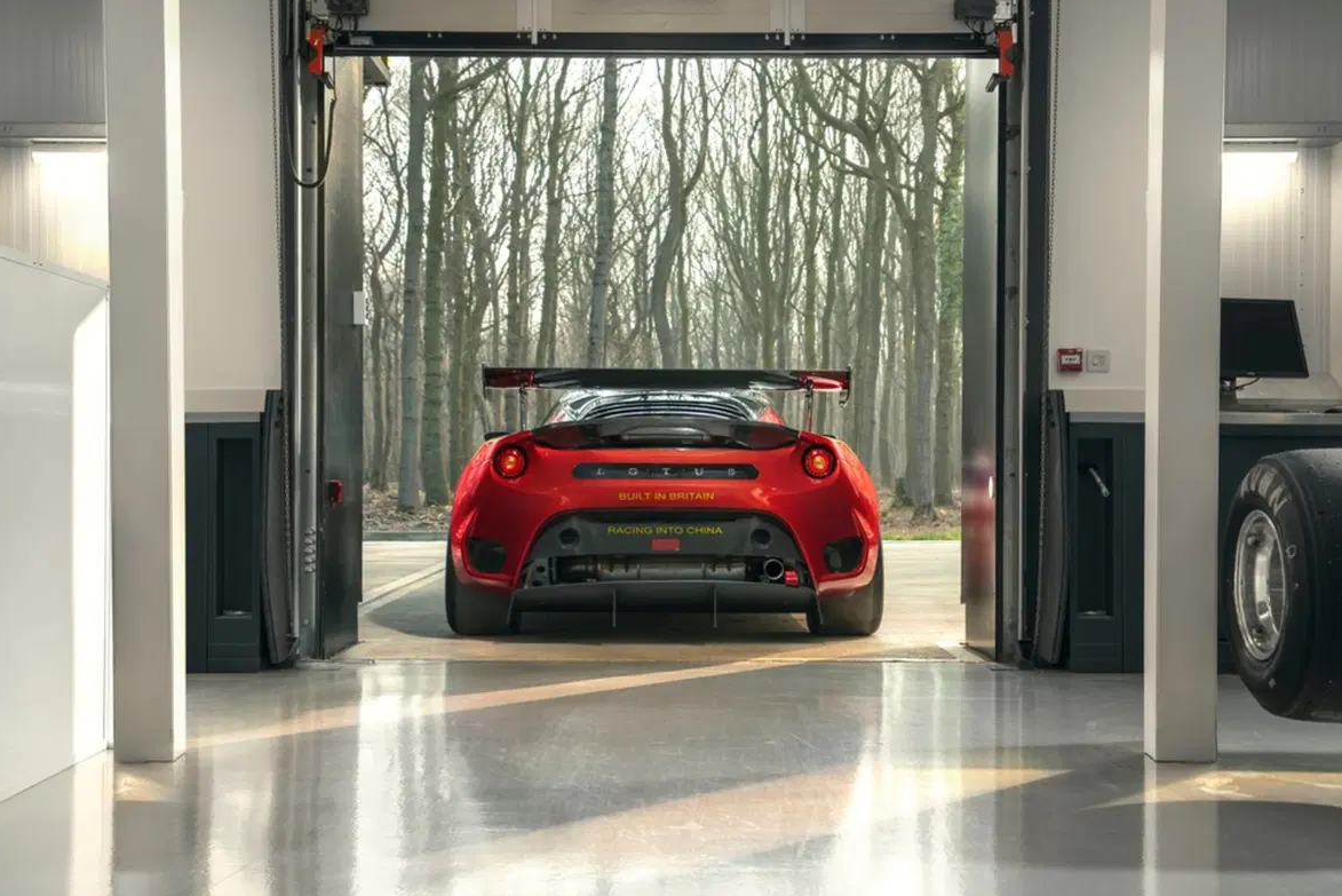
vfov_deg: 28.7
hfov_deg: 41.9
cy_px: 441
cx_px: 663
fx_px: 1753
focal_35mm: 47
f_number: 7.1
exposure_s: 1/80
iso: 200
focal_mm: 46
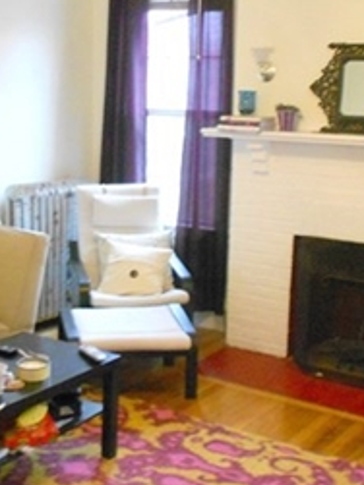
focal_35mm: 53
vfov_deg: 36.2
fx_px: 744
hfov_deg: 27.5
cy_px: 229
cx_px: 164
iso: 400
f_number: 3.2
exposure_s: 1/15
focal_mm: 4.6
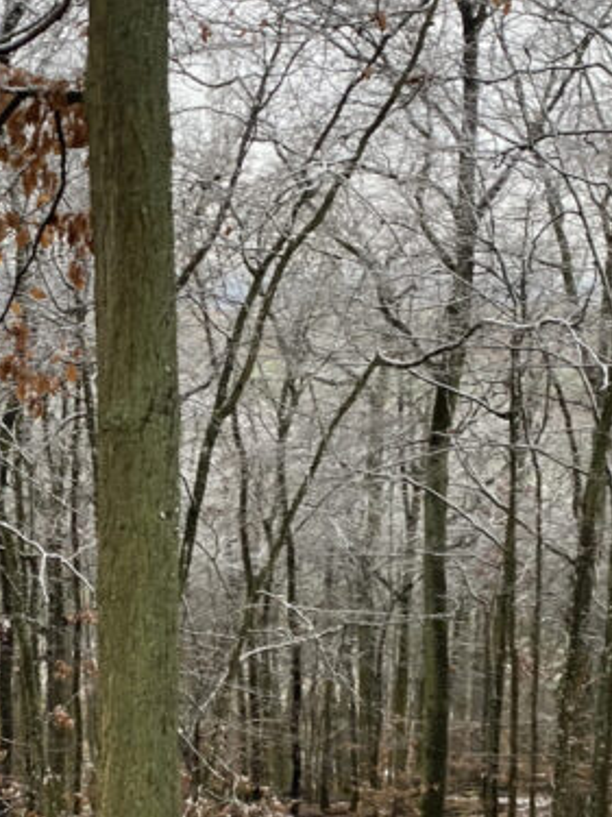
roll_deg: -2.8
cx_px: 54
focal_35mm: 71
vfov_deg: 26.9
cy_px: 660
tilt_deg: -11.1
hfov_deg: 20.3
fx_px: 1675
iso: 64
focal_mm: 4.25
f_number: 1.8
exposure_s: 1/121
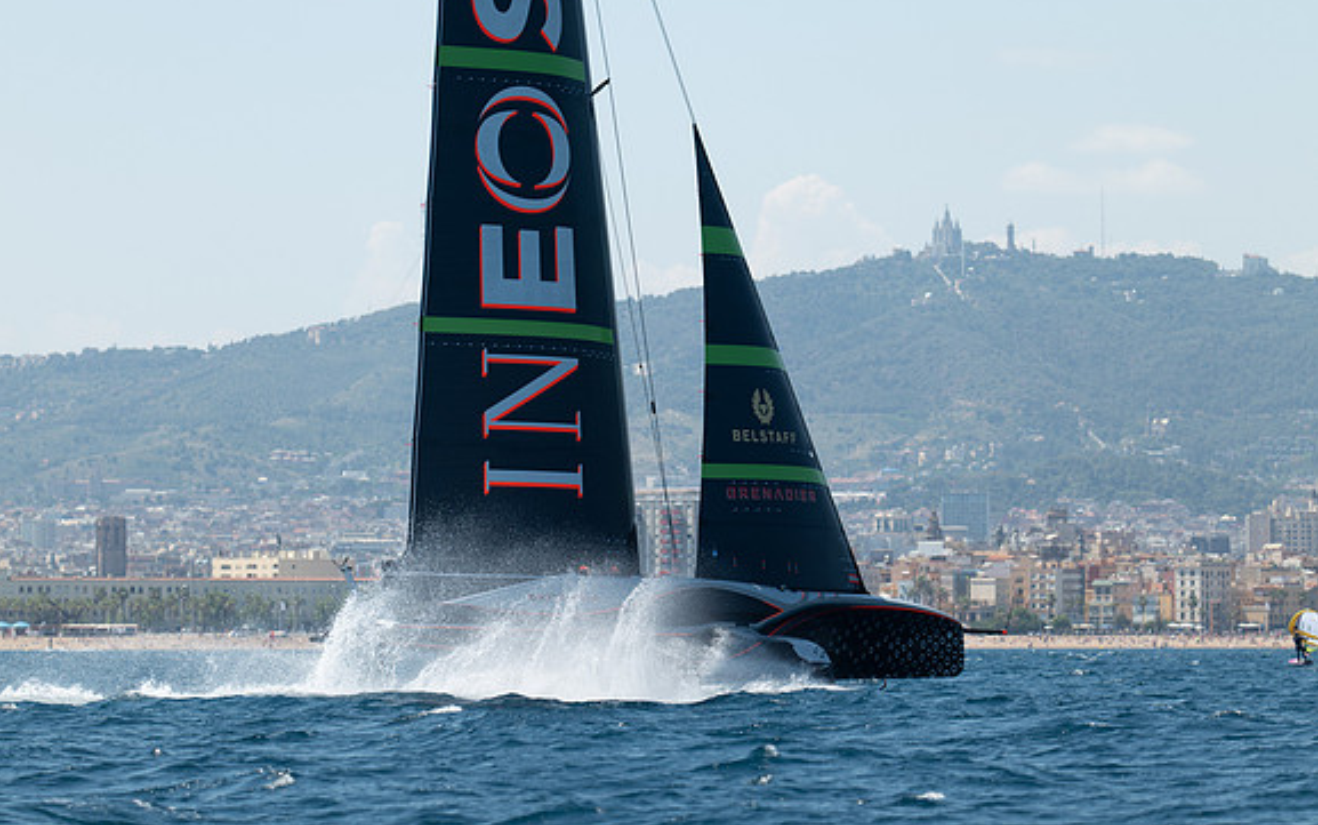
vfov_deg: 5.9
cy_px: 390
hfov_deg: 9.5
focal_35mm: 221
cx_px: 660
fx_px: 7941
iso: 100
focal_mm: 200
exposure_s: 1/1000
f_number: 3.5
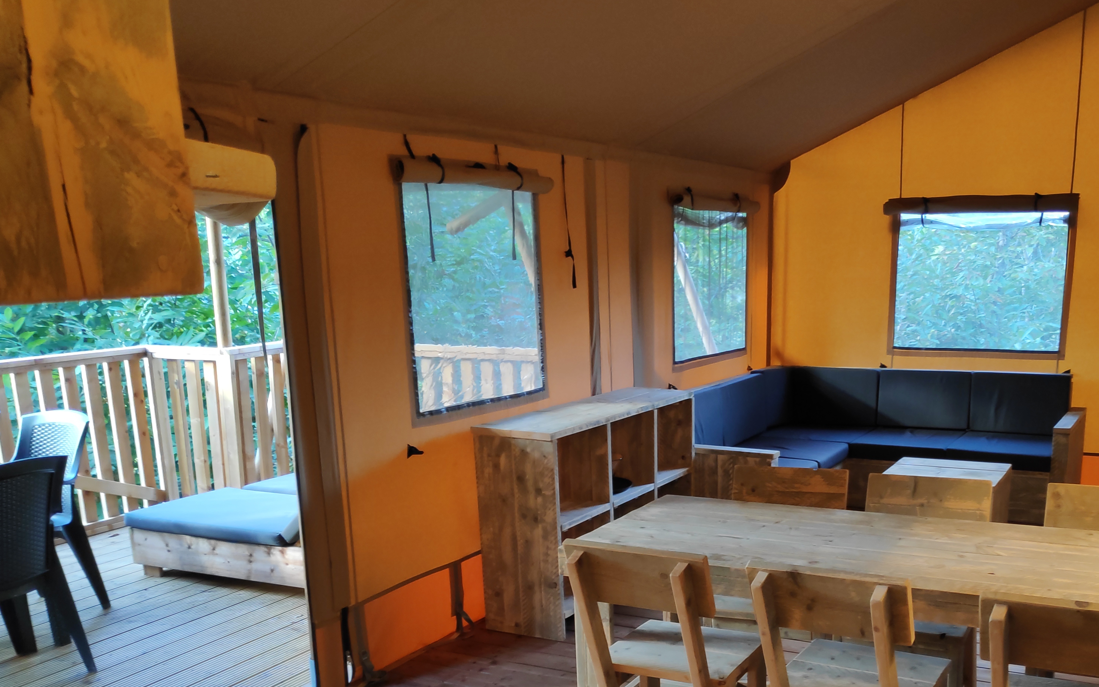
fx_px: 869
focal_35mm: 29
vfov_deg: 41.6
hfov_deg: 63.4
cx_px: 708
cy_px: 528
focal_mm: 3.94
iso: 365
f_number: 1.9
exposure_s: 1/50
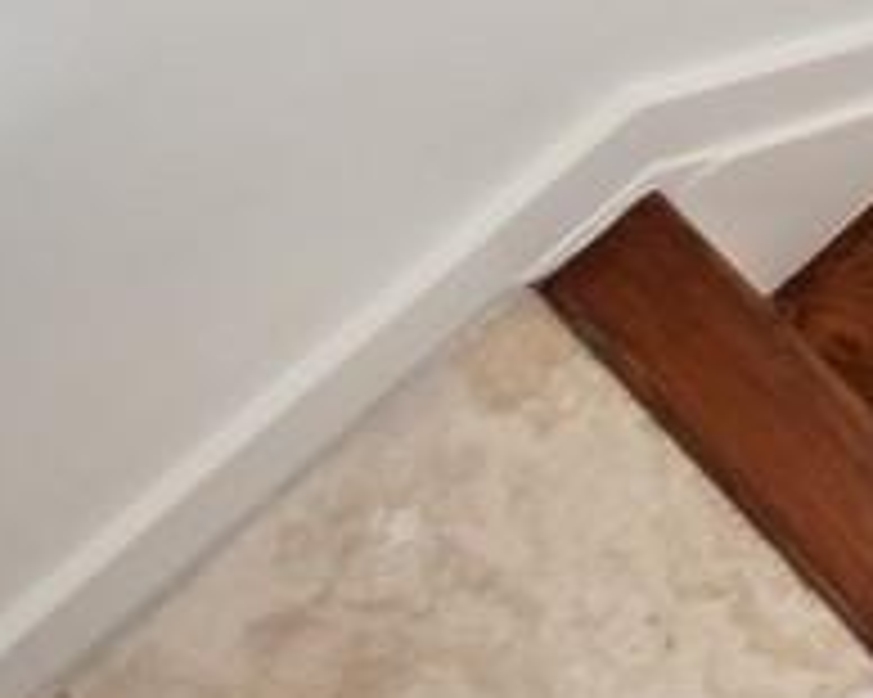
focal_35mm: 100
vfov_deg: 14.5
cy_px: -306
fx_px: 2582
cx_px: 1863
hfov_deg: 14.8
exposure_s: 1/18
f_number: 4
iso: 1000
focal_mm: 15.1
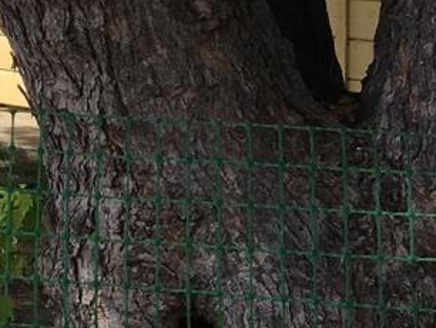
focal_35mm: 142
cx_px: -567
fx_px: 1790
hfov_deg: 11.7
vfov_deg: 10.2
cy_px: -118
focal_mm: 4.15
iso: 25
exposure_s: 1/927
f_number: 2.2
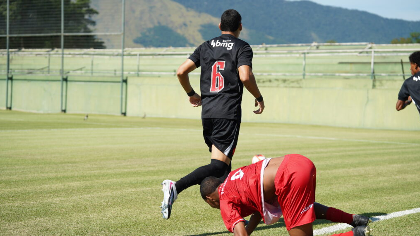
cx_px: 209
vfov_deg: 16.3
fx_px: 824
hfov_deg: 28.6
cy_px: 112
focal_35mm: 74
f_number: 3.5
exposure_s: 1/2000
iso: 200
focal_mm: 70
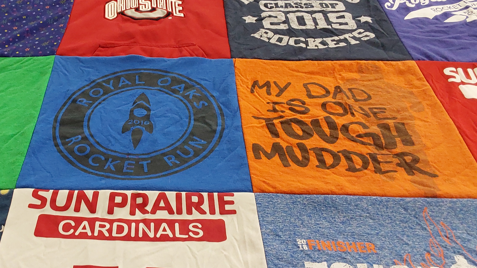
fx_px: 557
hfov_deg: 45.5
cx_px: 147
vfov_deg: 27.1
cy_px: 113
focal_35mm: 44
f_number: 1.9
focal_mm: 2.91
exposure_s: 1/50
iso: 125
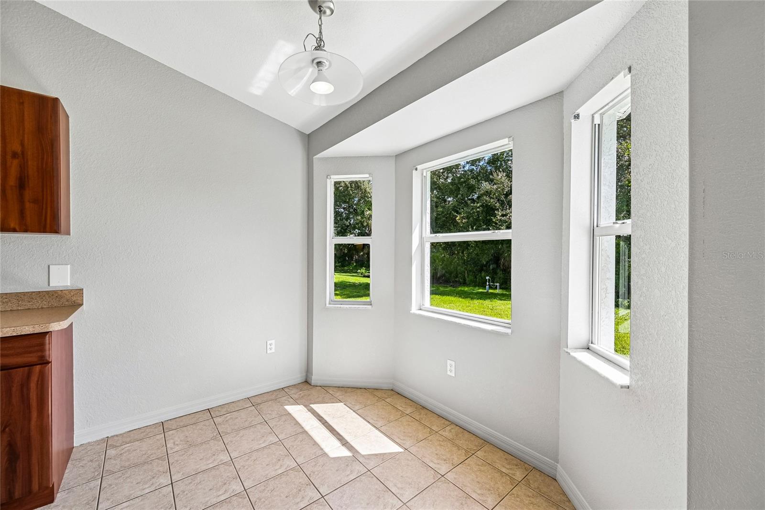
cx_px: 382
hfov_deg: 104.3
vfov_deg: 81.2
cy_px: 255
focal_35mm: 14
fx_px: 297
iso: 400
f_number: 8
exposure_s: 1/250
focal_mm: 14
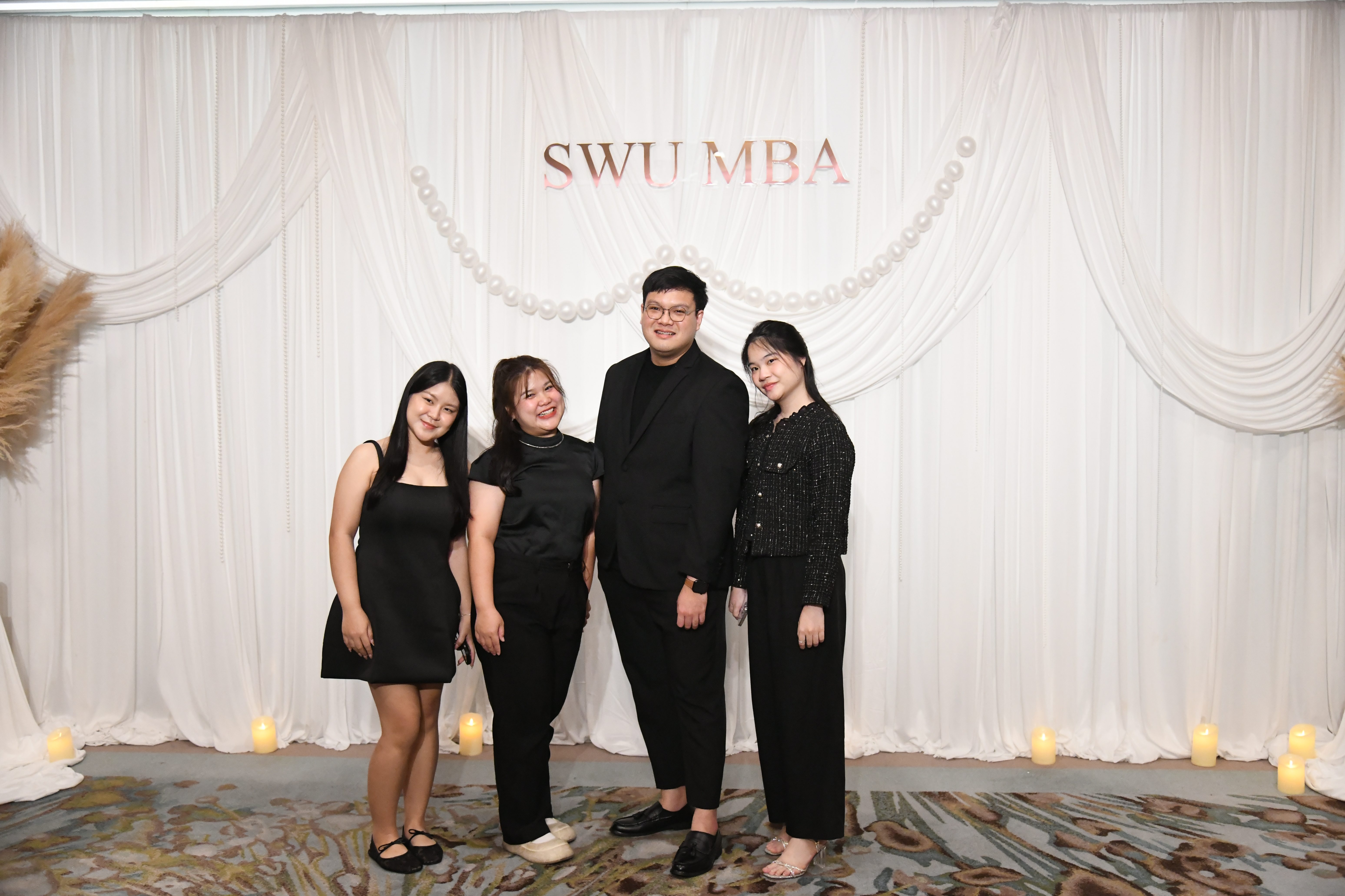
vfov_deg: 35.1
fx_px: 1420
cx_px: 672
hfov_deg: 50.7
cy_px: 448
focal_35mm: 38
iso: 8000
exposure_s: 1/400
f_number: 4
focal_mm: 38
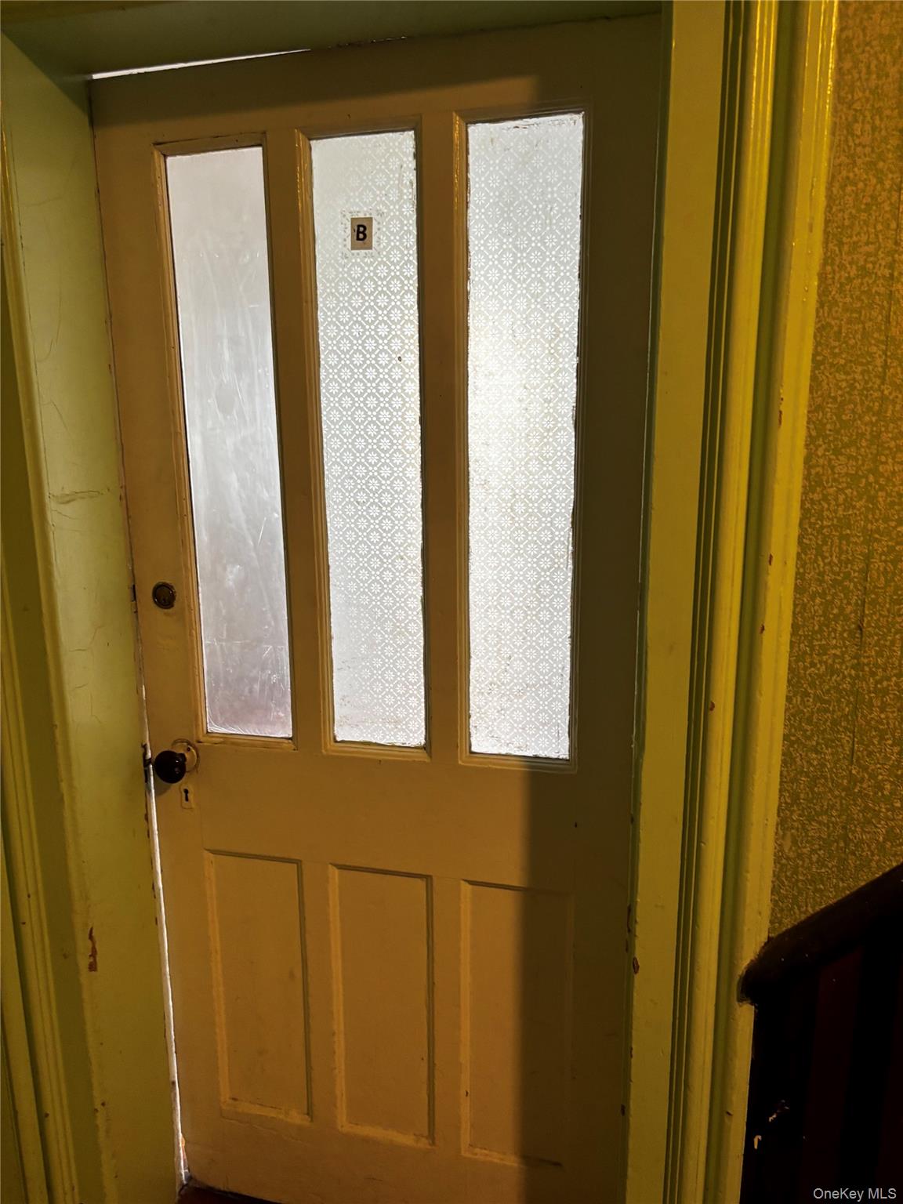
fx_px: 904
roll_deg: +1.2
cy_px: 602
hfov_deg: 53.1
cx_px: 452
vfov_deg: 67.3
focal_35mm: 26
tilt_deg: -13.9
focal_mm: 5.96
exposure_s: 1/60
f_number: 1.6
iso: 125
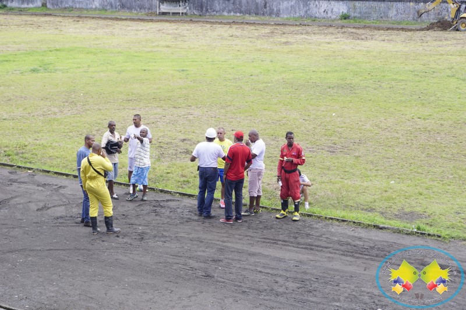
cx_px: 233
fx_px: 971
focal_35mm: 75
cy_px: 155
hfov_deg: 27.0
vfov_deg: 18.2
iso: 125
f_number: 6.3
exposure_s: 1/160
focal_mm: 50
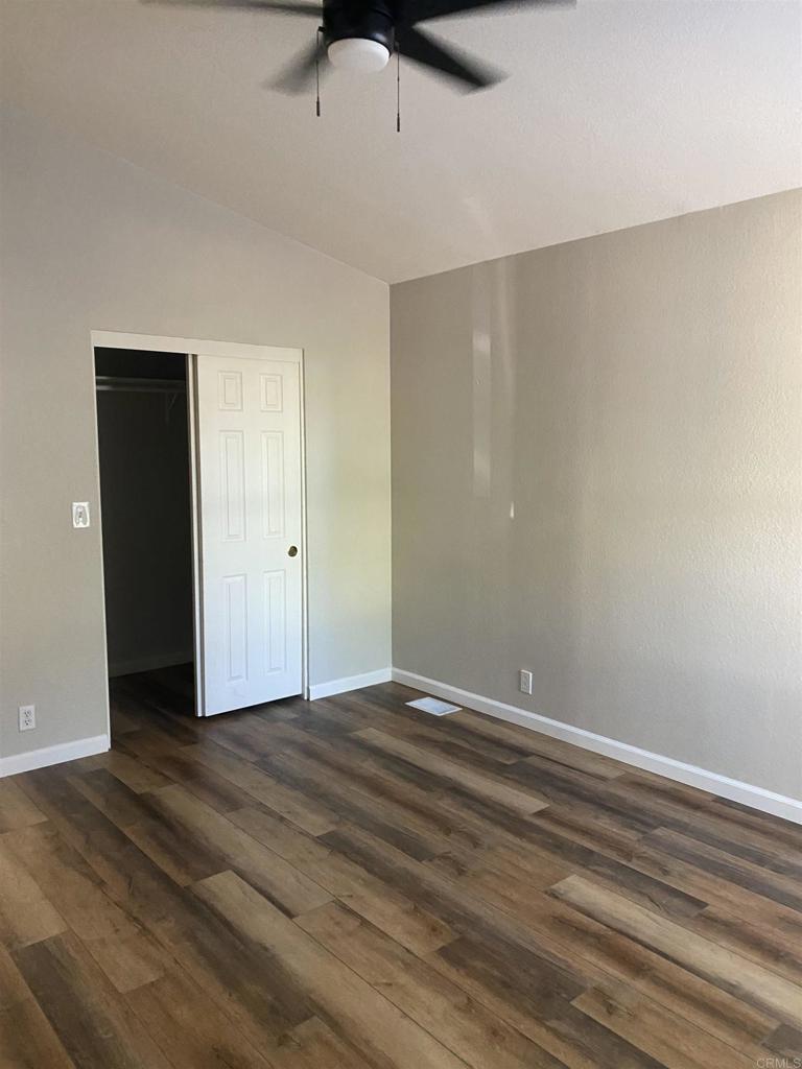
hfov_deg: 53.1
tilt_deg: -3.4
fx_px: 803
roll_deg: -1.6
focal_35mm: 26
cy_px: 534
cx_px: 401
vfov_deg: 67.3
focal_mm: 4.25
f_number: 1.8
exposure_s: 1/60
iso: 400
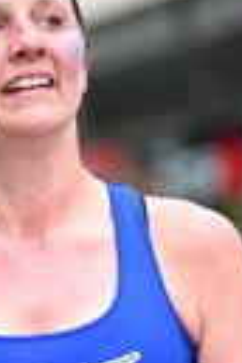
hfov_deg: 2.5
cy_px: 371
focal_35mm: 555
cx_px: 30
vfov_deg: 3.7
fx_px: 5596
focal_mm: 130
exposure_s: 1/1600
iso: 640
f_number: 2.8
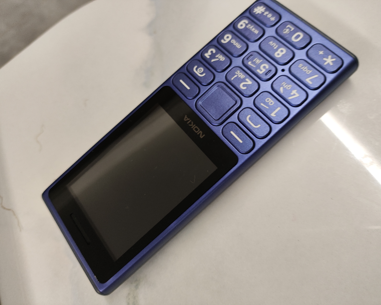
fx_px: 282
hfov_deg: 68.1
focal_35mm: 25
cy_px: 152
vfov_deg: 56.8
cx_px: 197
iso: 363
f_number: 1.8
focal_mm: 4.68
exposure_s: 1/33.3
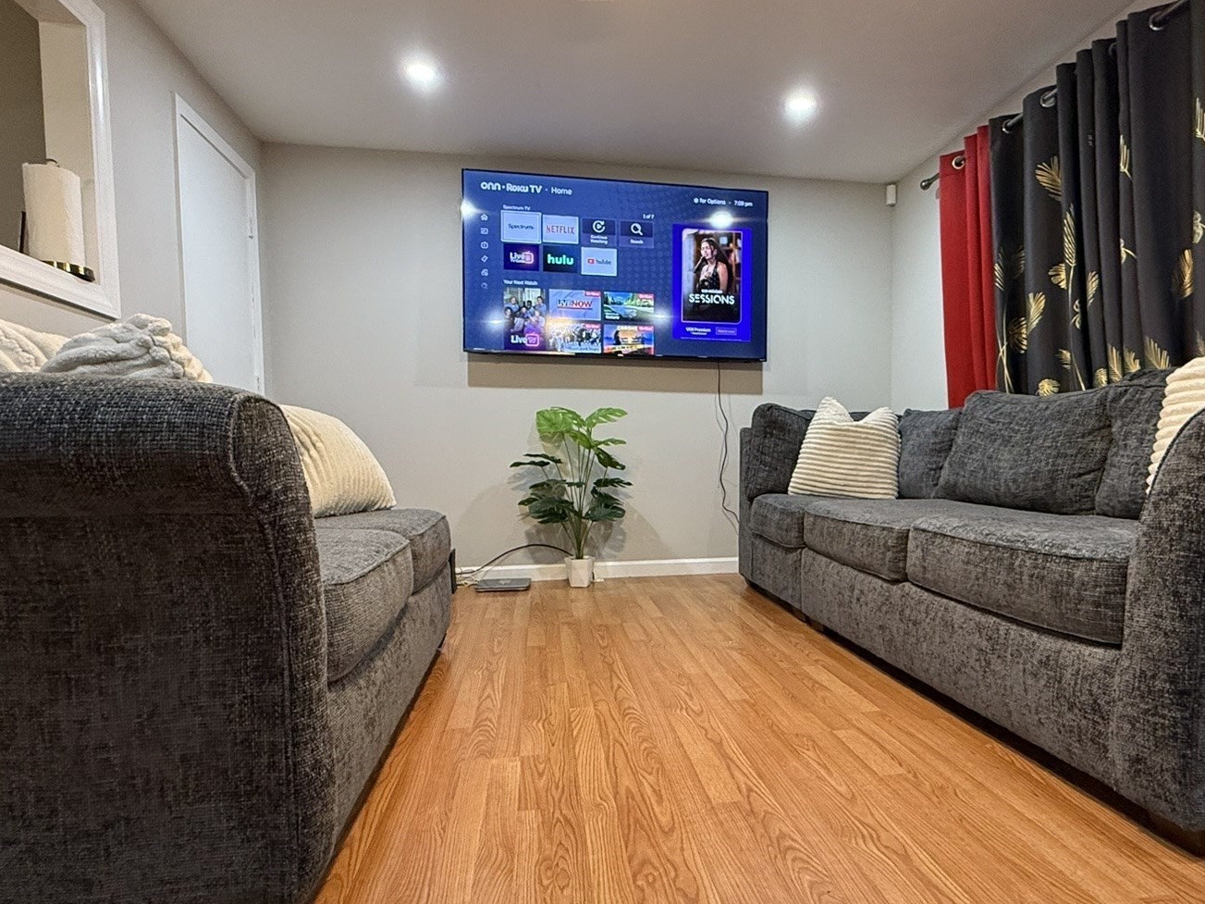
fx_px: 766
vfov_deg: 60.9
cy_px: 508
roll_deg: +0.4
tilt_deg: -3.2
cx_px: 696
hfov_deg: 75.9
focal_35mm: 22
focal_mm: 2.22
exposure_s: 1/60
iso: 400
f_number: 2.2
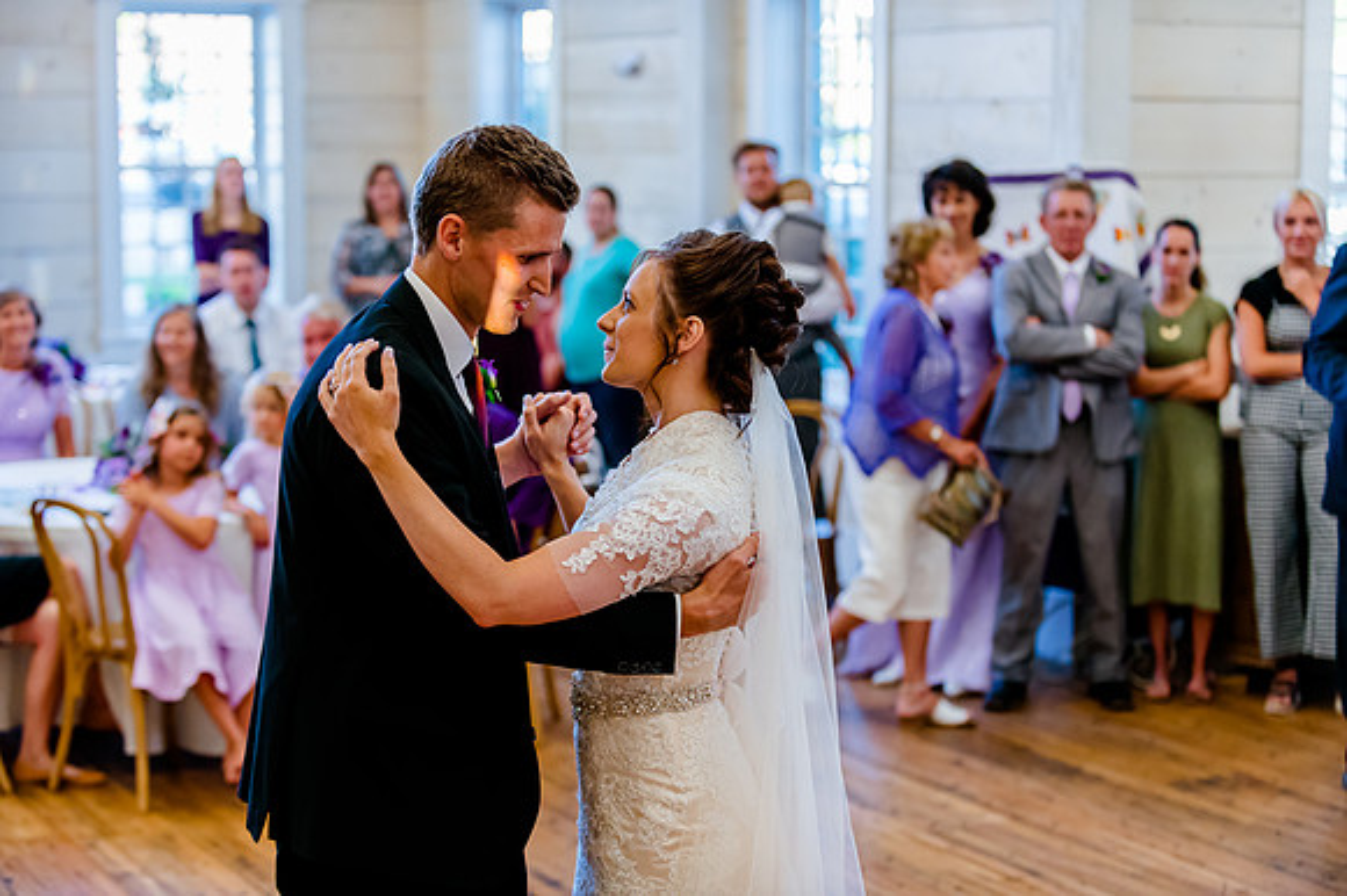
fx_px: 2618
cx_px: 674
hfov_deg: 28.9
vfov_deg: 19.4
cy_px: 448
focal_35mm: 70
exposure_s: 1/500
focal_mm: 70
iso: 2000
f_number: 2.8
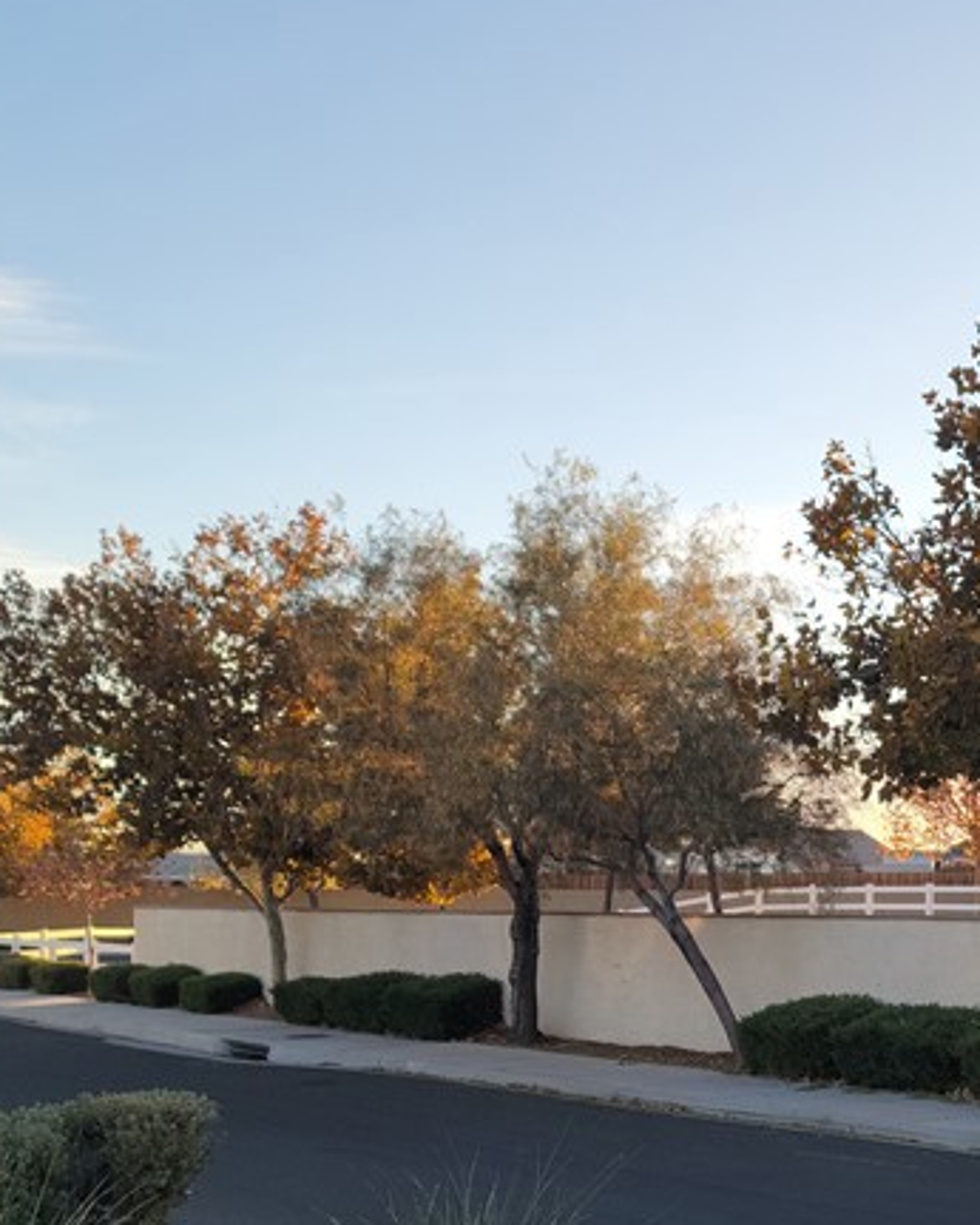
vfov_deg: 31.9
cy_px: 915
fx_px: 2102
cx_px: 869
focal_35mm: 58
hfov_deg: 25.5
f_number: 1.8
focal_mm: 7
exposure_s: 1/258
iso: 20
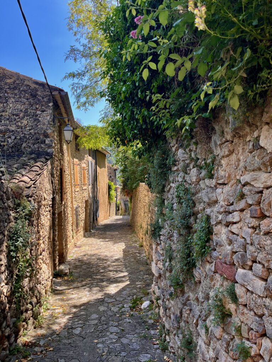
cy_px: 181
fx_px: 272
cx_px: 136
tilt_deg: -1.2
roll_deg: -0.8
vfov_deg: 67.3
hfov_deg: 53.1
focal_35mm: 26
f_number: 1.6
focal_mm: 5.1
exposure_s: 1/693
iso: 50
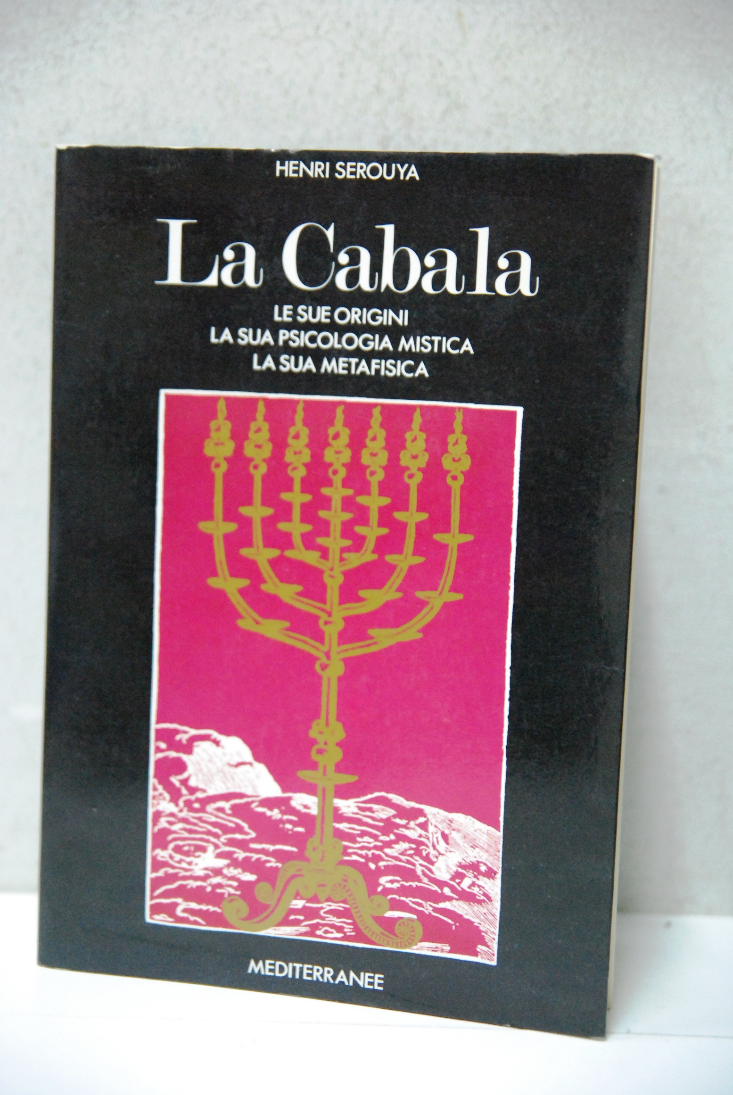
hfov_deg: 19.0
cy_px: 548
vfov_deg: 28.0
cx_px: 366
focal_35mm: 72
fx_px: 2193
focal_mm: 48
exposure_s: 1/50
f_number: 2.8
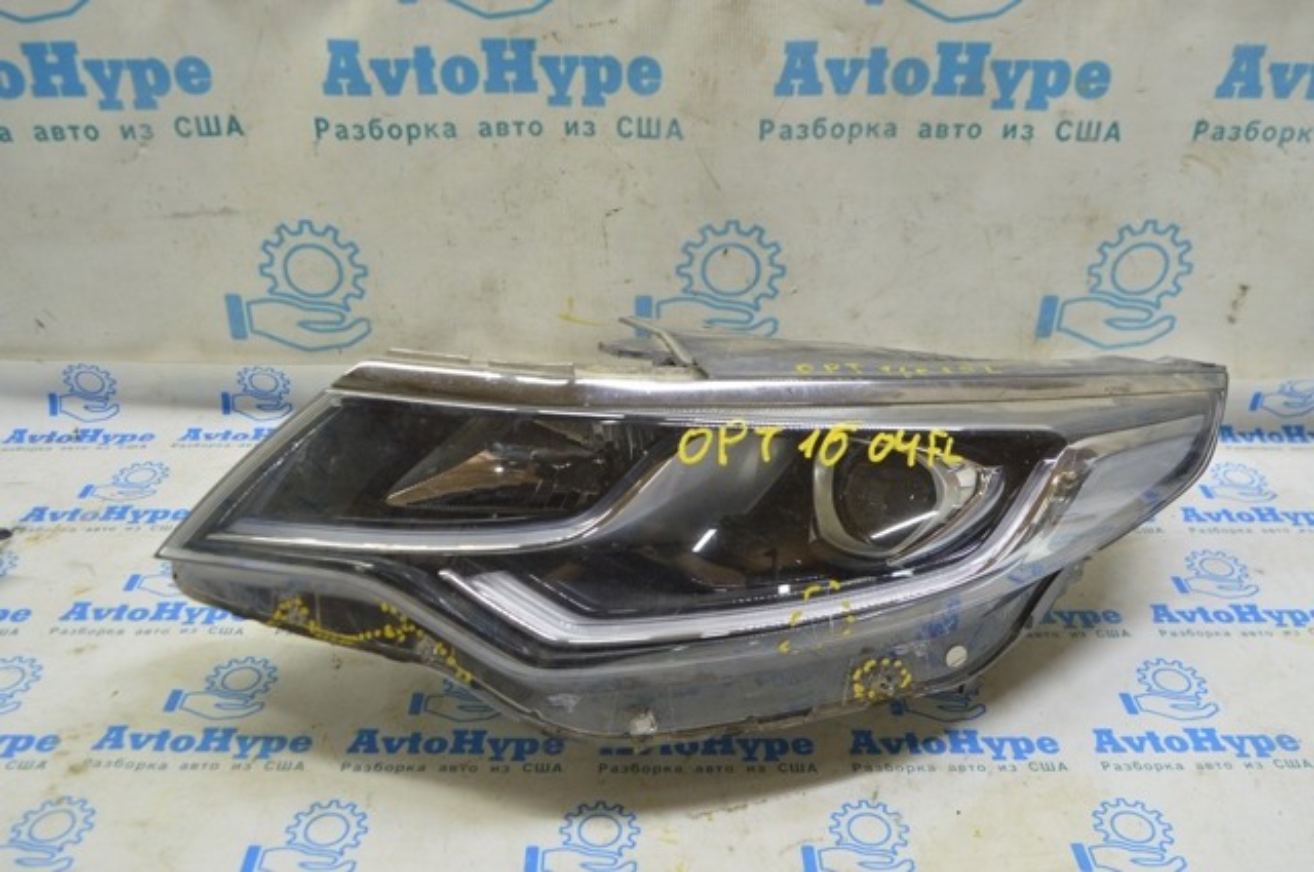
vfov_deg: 38.3
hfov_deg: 55.2
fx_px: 1258
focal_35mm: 34
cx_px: 657
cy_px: 436
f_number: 5.6
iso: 400
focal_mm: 23
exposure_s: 1/20
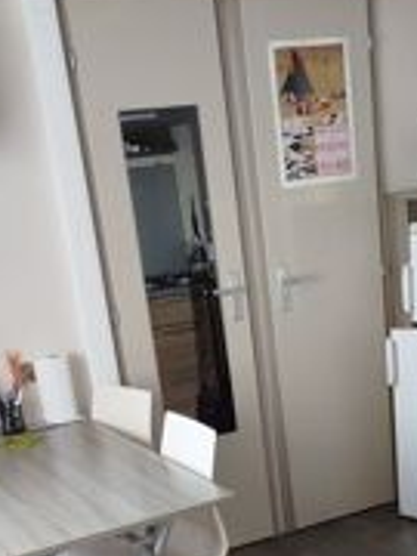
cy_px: 564
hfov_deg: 25.6
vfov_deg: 31.1
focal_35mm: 57
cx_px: 269
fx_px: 916
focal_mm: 5.31
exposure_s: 1/33
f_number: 1.7
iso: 500
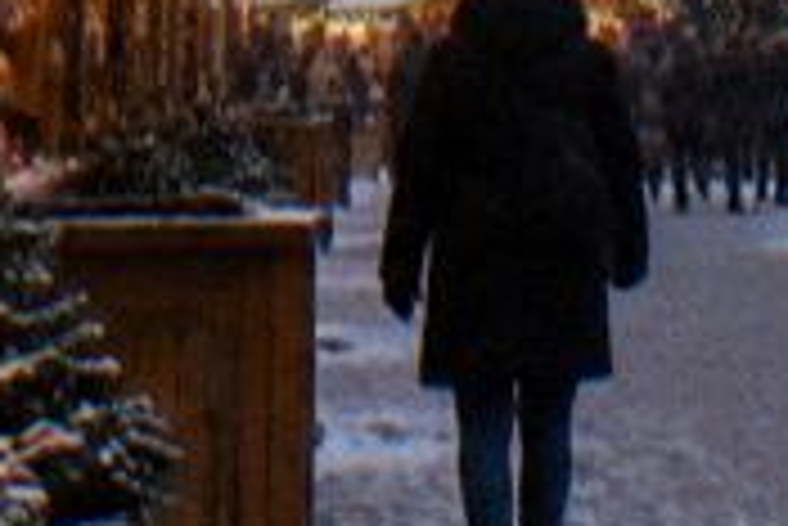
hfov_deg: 7.2
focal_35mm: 280
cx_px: 1225
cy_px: -324
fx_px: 6134
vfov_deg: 4.9
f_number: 3.5
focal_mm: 49
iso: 4000
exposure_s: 1/80
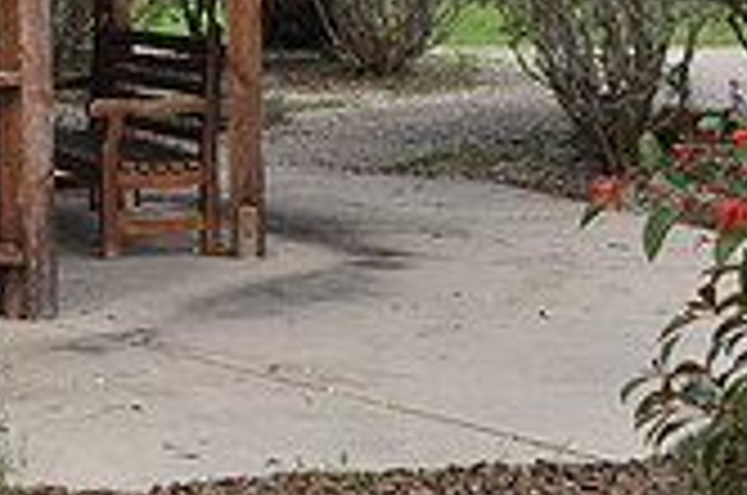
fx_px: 2382
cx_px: -266
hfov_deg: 16.7
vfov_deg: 11.2
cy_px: -317
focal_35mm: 115
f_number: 11
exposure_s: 1/125
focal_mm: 22
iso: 200
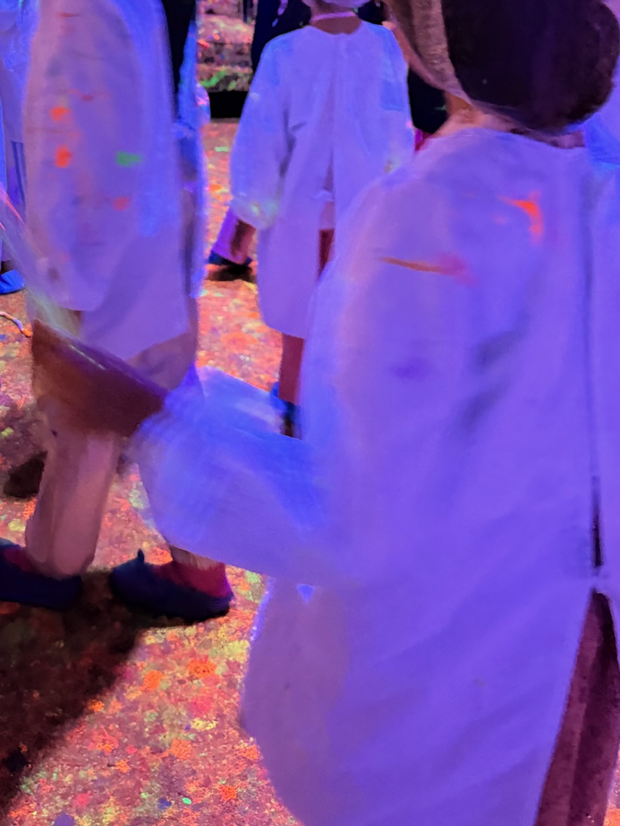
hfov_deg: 33.0
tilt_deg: -16.5
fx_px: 1027
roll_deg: -0.9
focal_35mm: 43
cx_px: 158
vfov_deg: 41.5
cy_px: 139
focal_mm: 6.76
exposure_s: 1/30
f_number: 1.78
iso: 1250
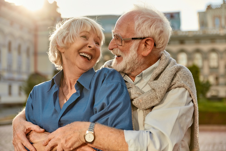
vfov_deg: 23.4
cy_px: 76
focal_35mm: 58
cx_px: 113
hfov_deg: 34.5
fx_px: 364
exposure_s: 1/320
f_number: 4
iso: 100
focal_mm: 58
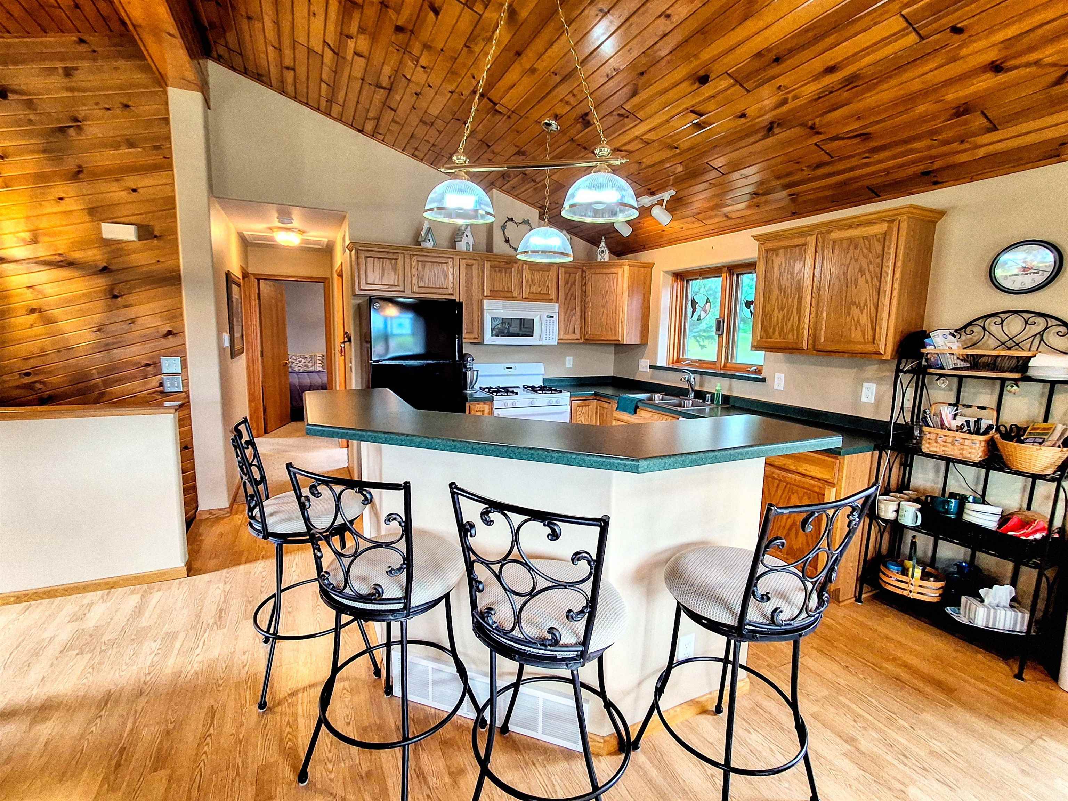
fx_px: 494
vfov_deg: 78.1
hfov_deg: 94.5
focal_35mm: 16
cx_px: 534
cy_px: 400
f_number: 2.2
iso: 160
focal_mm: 1.5
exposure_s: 1/24
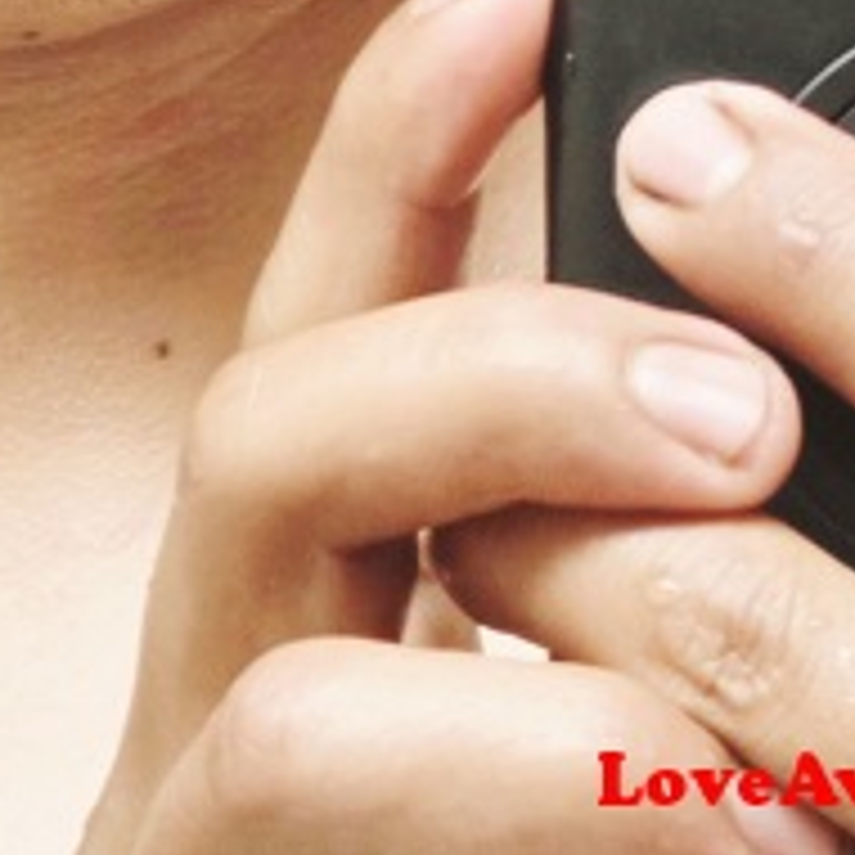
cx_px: 88
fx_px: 10479
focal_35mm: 375
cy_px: -716
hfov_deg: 4.7
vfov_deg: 4.6
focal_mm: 18.6
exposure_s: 1/60.2
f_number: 3.4
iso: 1000
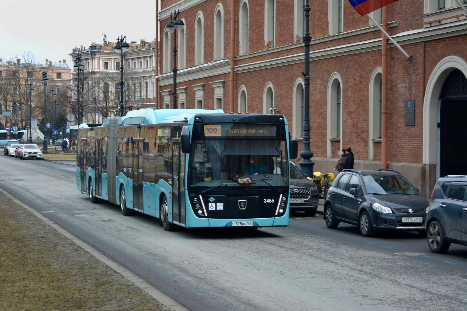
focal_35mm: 82
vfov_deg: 16.5
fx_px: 1070
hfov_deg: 24.6
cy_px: 156
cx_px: 234
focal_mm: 55
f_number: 5.6
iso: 200
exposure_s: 1/250
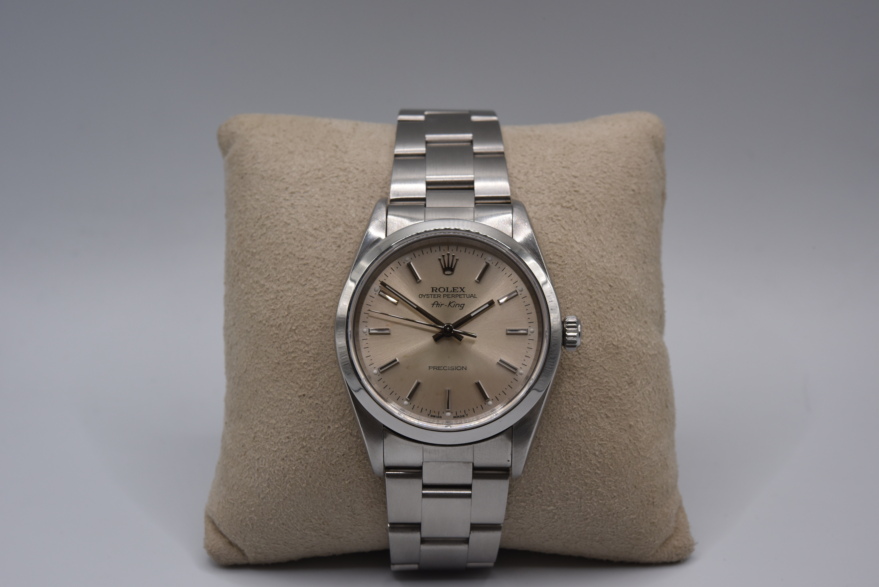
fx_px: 1465
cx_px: 440
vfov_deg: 22.6
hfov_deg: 33.4
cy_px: 294
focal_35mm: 60
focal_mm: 60
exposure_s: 1/60
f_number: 18
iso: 640
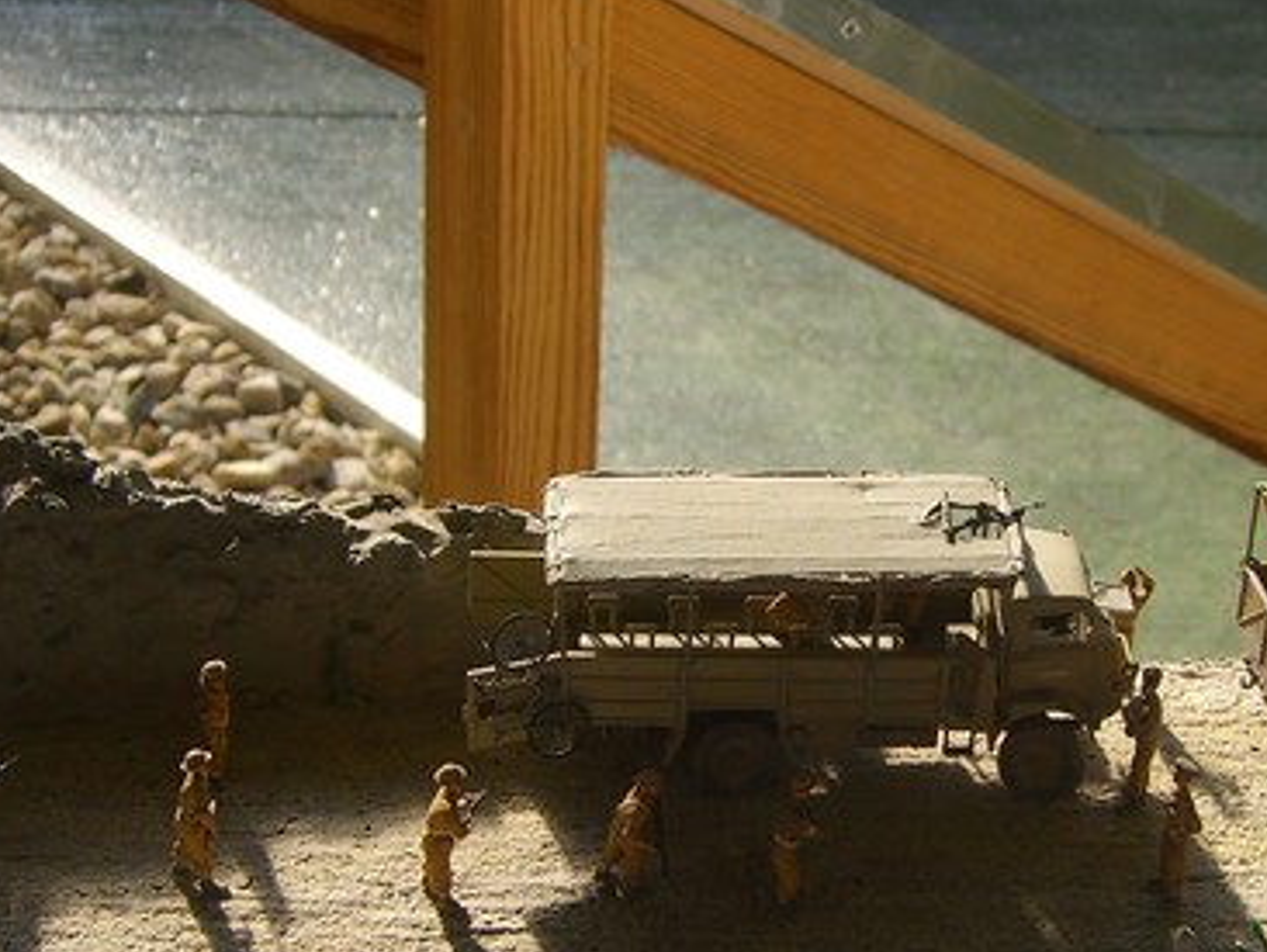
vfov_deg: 17.8
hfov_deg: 23.4
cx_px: 852
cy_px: 609
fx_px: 3040
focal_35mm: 83
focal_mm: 7.9
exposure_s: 1/200
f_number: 4
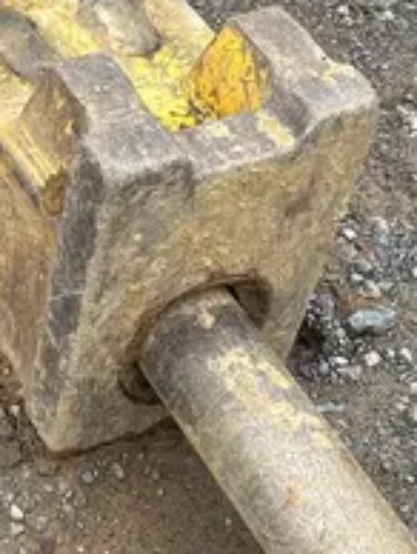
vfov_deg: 20.0
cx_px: 6
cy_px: 207
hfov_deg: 14.9
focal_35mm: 98
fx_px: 1571
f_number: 1.5
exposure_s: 1/513
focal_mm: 5.7
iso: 50
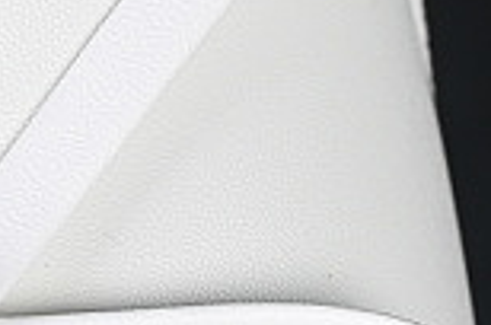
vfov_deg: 2.6
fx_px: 7173
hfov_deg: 3.9
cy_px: -102
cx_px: -249
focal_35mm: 527
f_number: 7.1
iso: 160
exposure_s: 1/80
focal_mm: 50
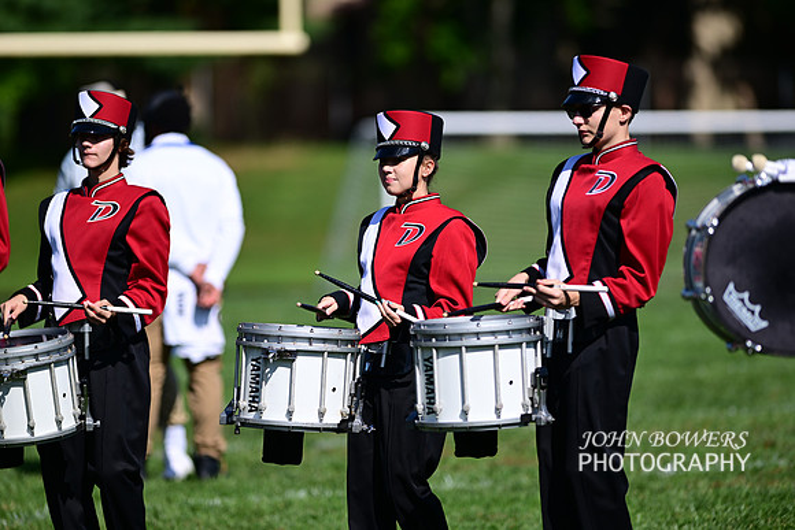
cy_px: 265
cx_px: 398
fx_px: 6626
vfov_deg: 4.6
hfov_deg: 6.9
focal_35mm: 300
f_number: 2.8
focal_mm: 300
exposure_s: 1/1600
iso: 64
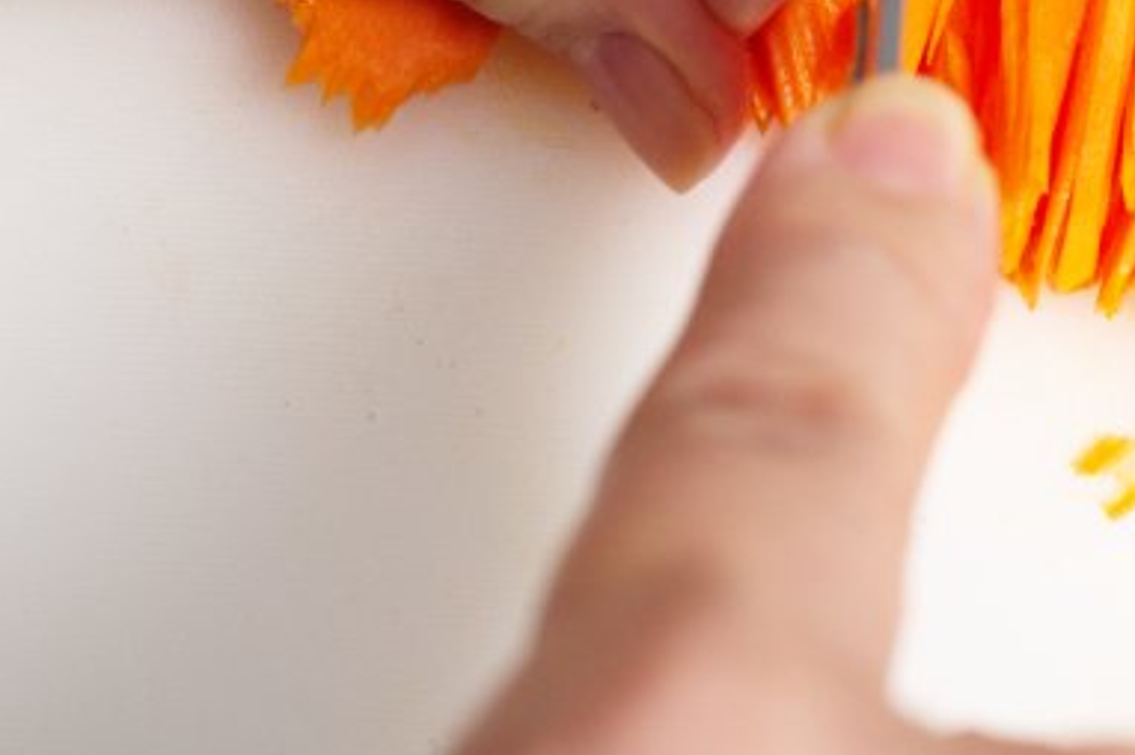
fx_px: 5449
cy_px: -299
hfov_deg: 11.9
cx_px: 784
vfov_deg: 7.8
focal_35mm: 173
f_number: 8
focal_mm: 55
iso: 1000
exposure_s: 1/1000
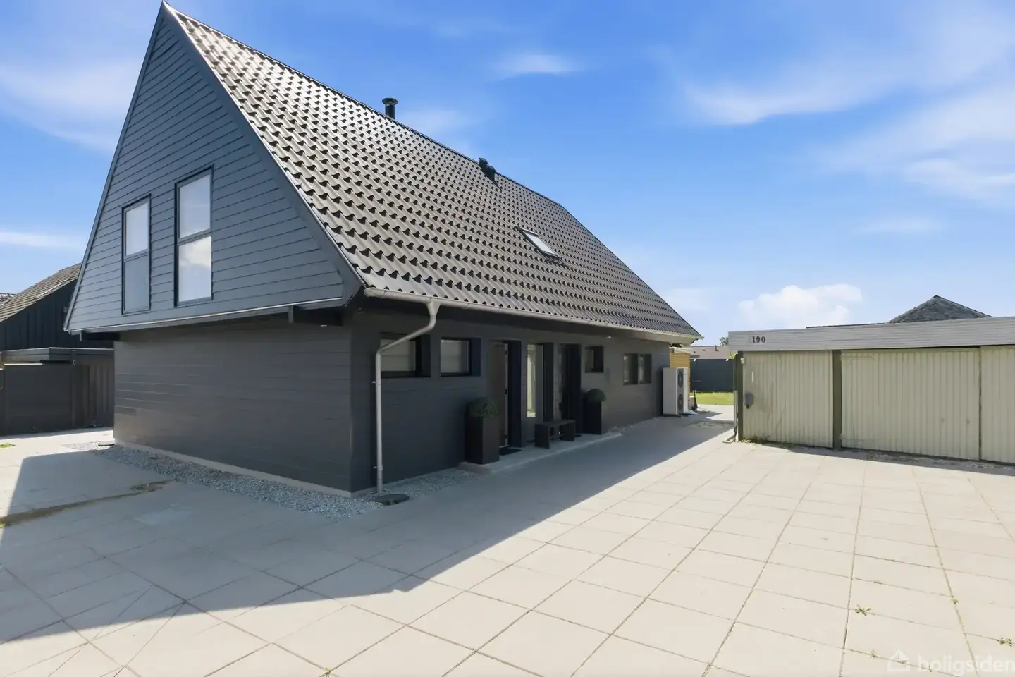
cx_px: 508
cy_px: 338
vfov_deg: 70.4
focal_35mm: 17
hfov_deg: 93.3
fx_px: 479
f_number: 8
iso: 200
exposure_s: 1/320
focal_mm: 11.5
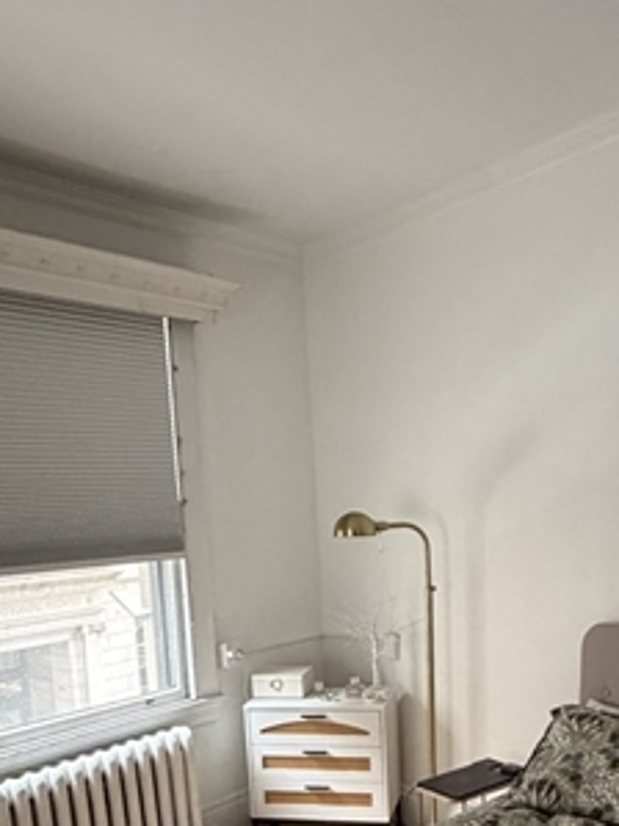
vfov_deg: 49.2
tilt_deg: -8.3
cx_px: 384
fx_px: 859
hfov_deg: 39.4
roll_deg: +2.2
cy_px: 624
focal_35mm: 36
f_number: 2.2
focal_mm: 2.22
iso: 400
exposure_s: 1/60
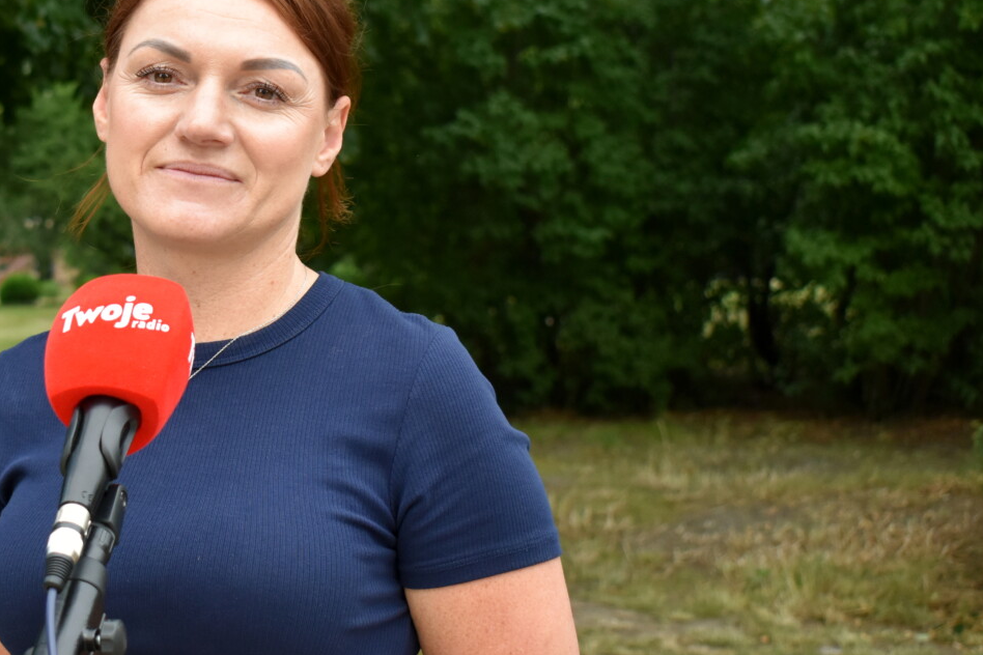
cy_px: 254
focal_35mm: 82
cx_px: 157
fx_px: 2239
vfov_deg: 16.6
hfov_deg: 24.3
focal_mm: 32
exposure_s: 1/1000
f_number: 4.5
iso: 720
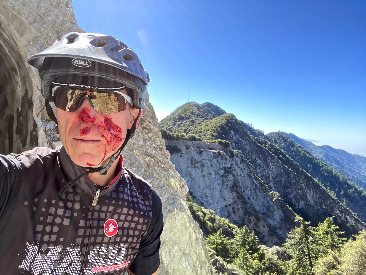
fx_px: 243
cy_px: 138
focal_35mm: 23
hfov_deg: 73.9
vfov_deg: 58.9
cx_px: 183
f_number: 2.2
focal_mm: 2.71
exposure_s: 1/206
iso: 25
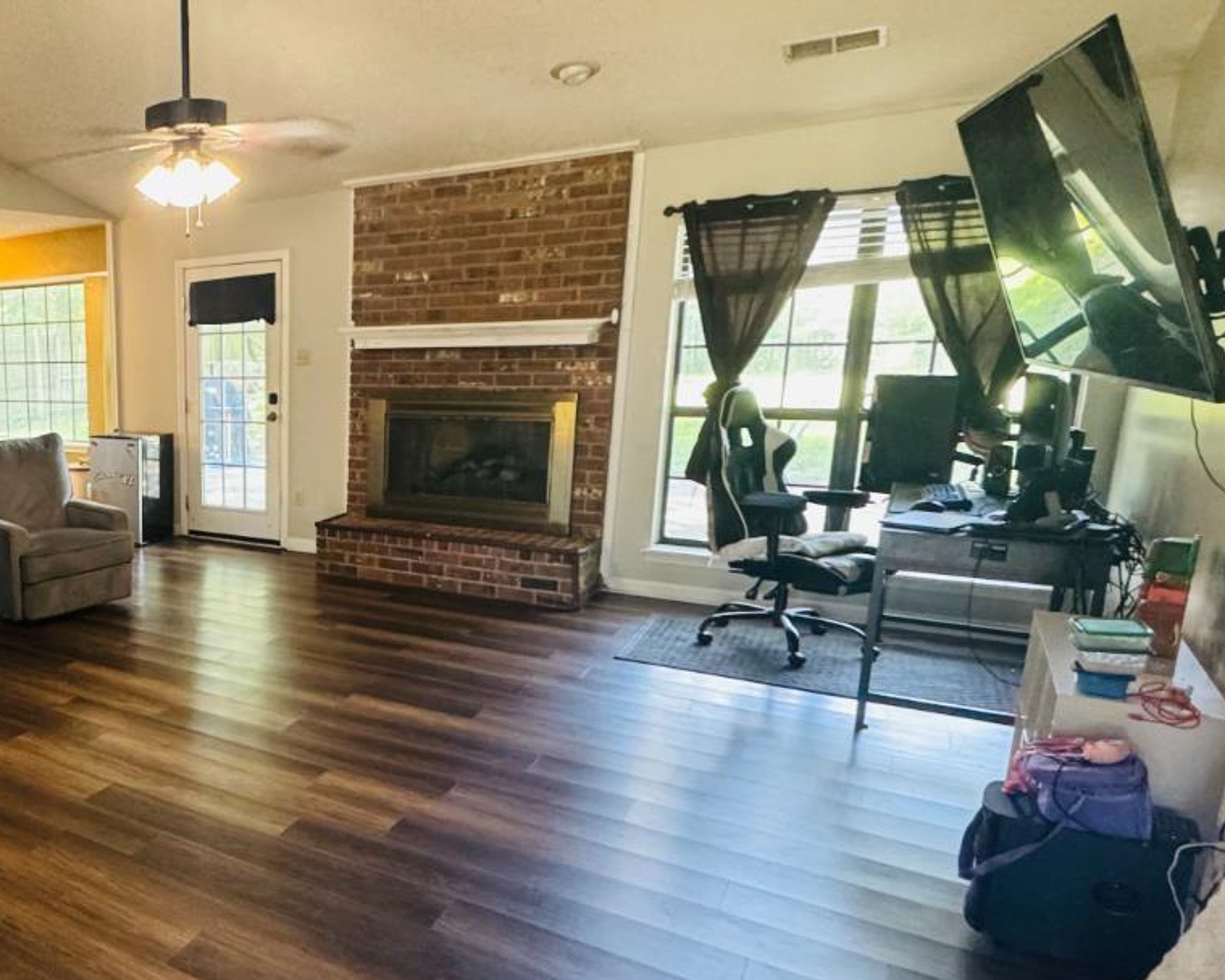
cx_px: 66
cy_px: 534
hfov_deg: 53.7
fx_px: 979
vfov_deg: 53.1
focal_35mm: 27
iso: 500
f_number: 2.2
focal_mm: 2.22
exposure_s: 1/60
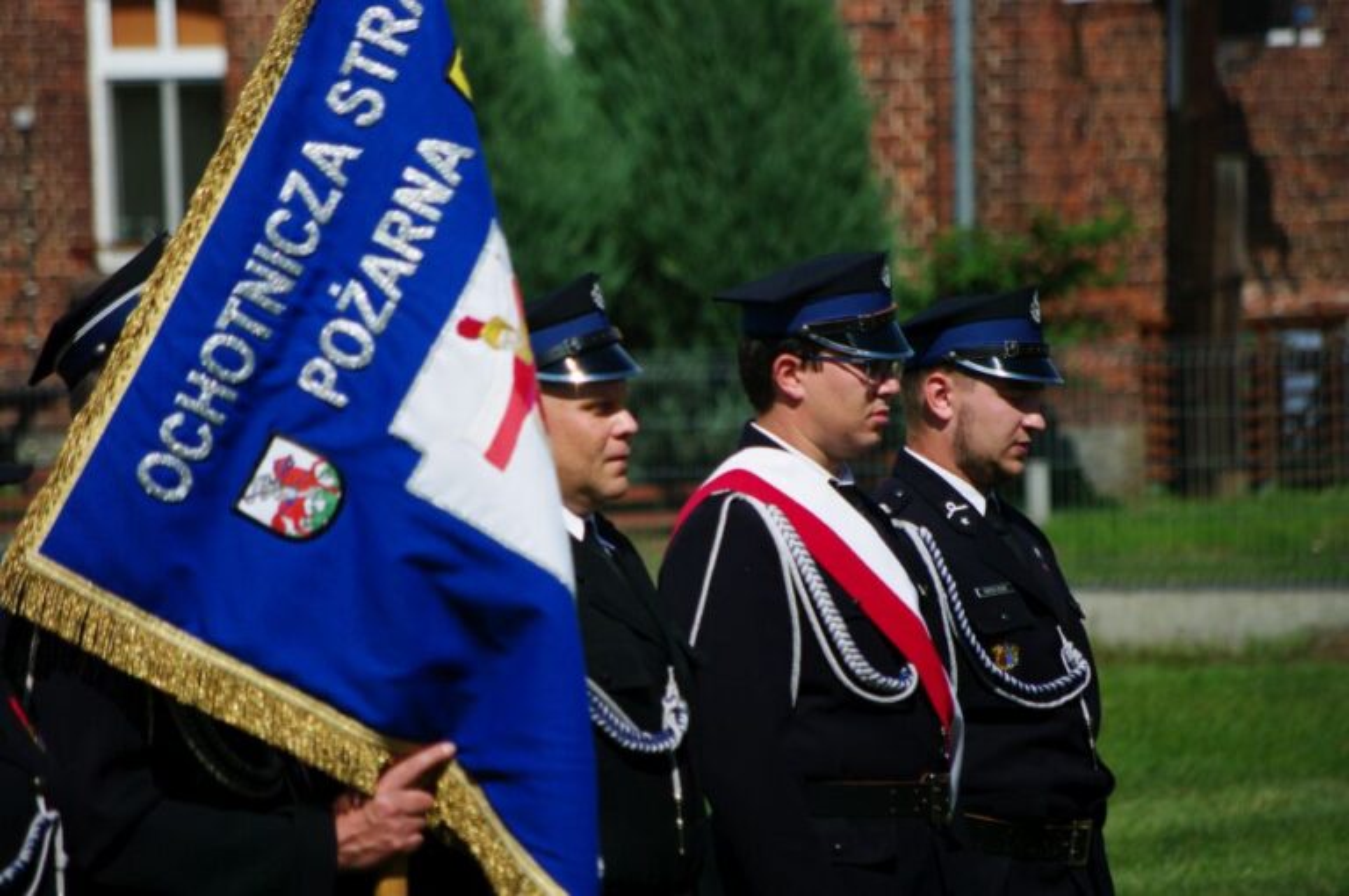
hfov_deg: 6.9
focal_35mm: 300
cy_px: 448
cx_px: 674
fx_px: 11227
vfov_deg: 4.6
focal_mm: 200
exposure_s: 1/3000
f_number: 5.6
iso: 400
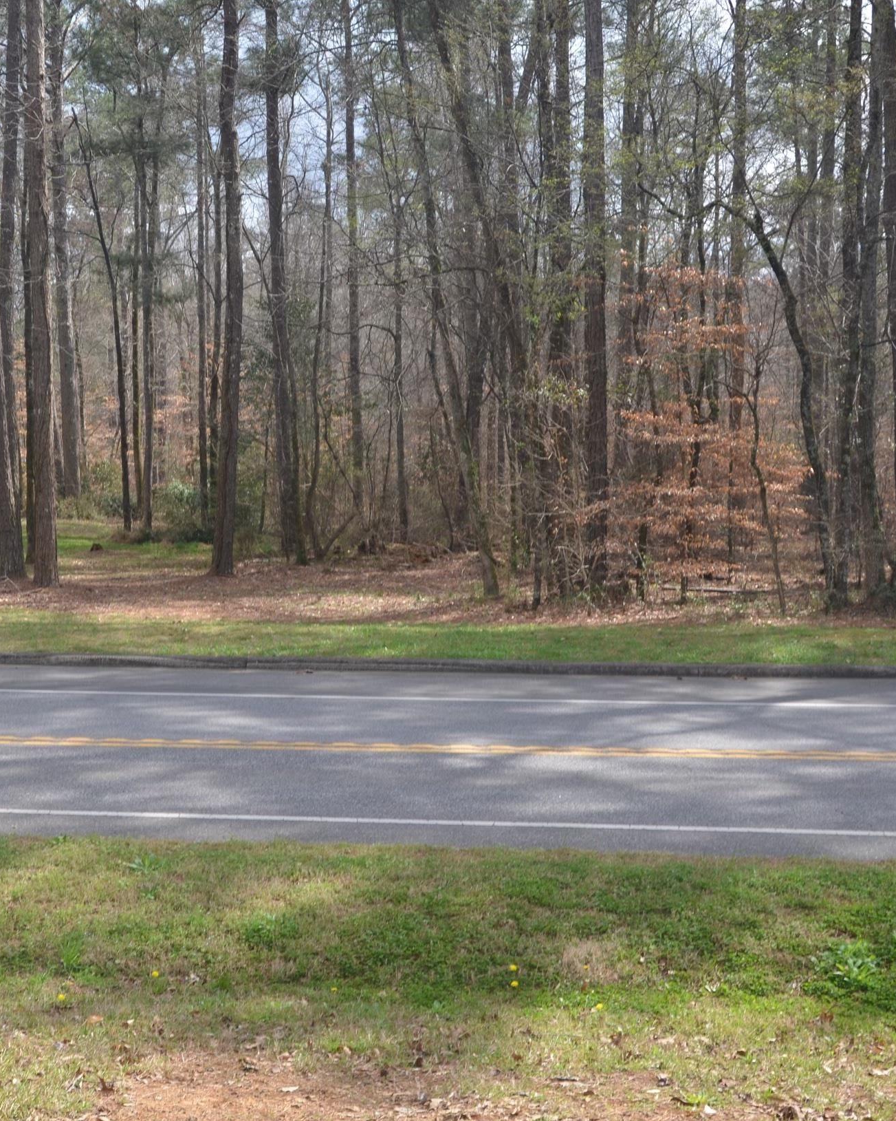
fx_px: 1691
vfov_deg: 36.7
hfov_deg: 29.3
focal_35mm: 51
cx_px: 240
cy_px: 561
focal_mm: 24
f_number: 8
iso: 200
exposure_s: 1/250
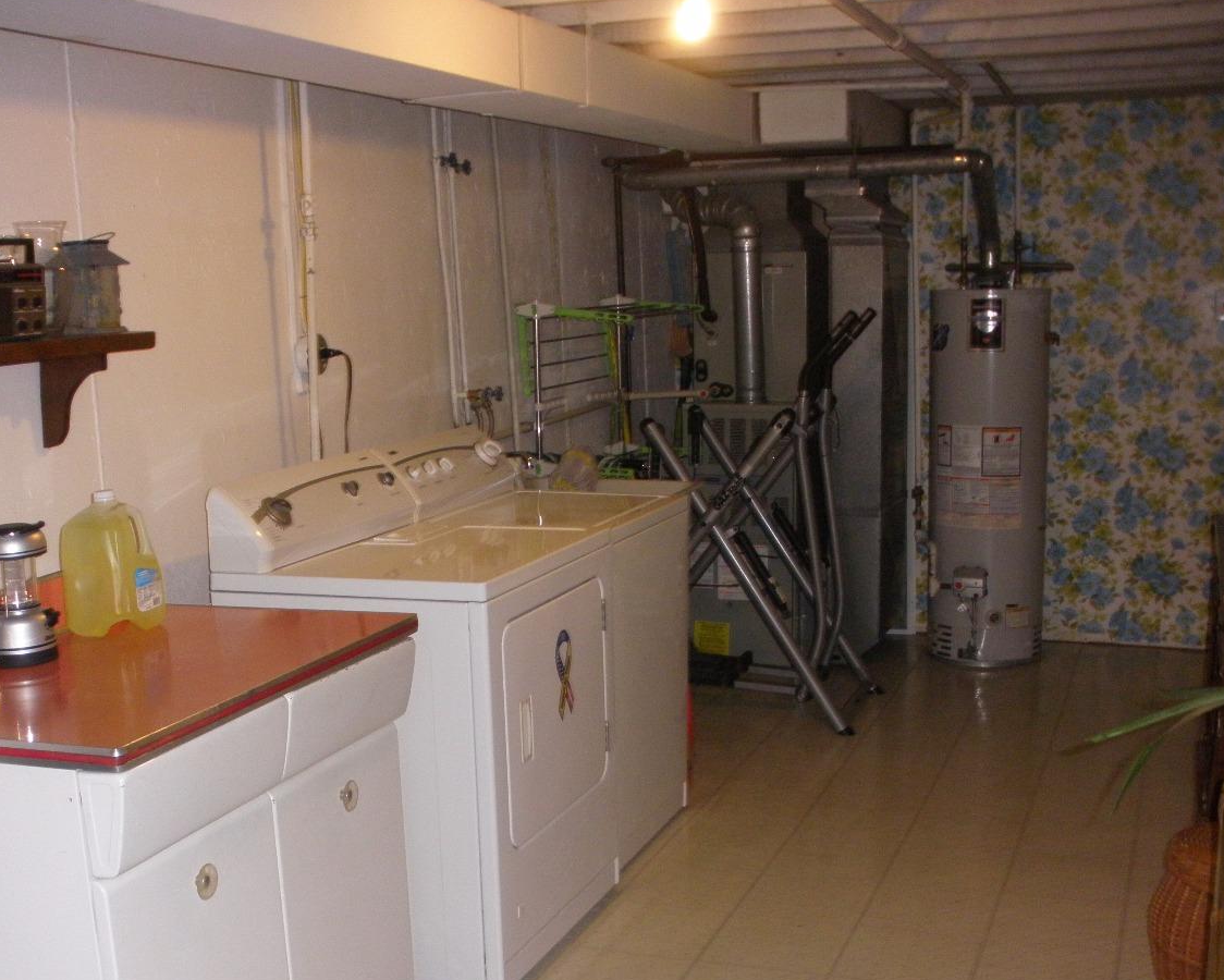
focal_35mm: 45
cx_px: 607
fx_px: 1631
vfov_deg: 33.4
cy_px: 520
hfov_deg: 41.1
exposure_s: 1/30
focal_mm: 6.3
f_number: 3.5
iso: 250
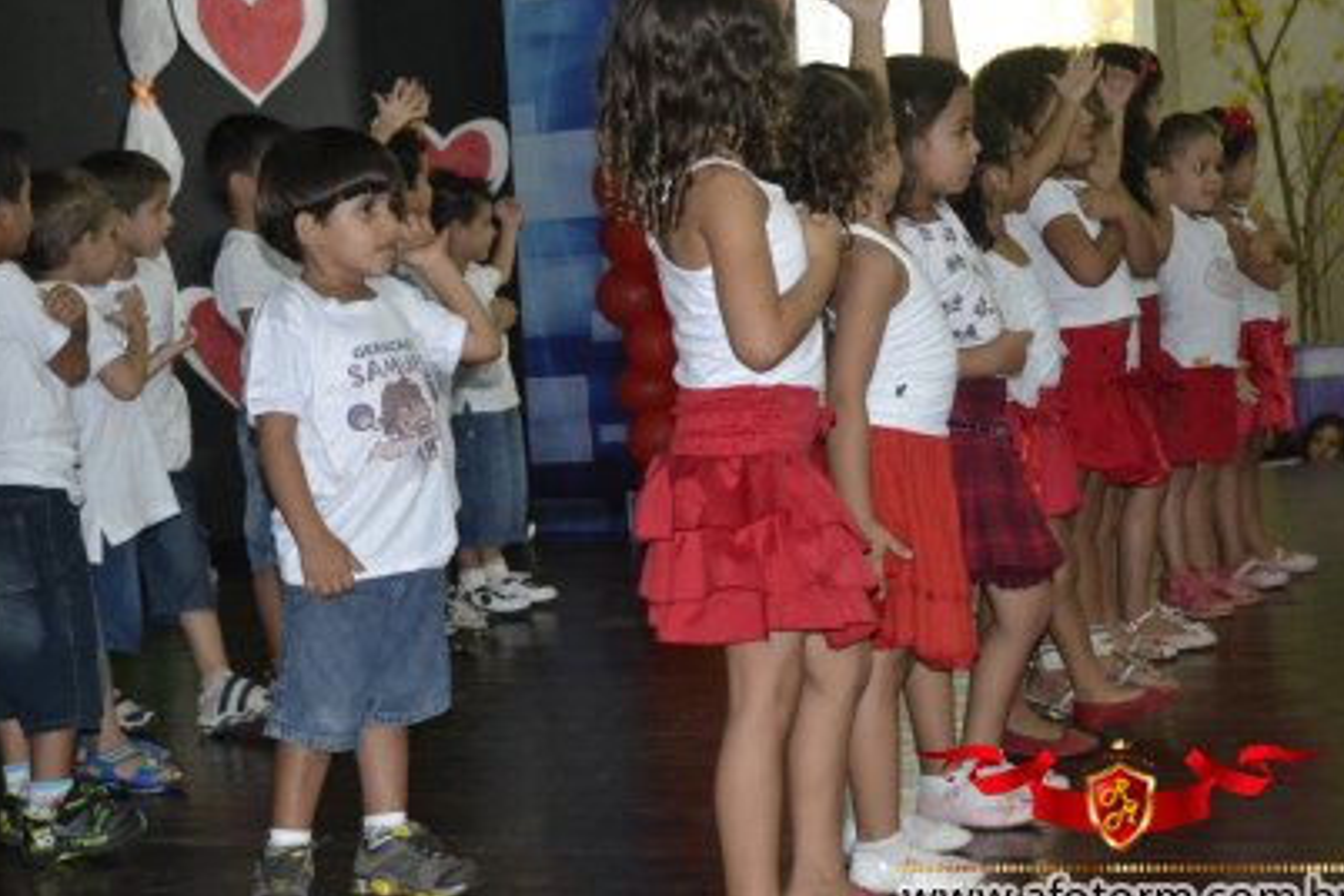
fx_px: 3061
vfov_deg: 16.7
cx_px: 548
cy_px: 413
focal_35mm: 82
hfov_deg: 24.7
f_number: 4.5
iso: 3200
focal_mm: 44
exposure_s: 1/60
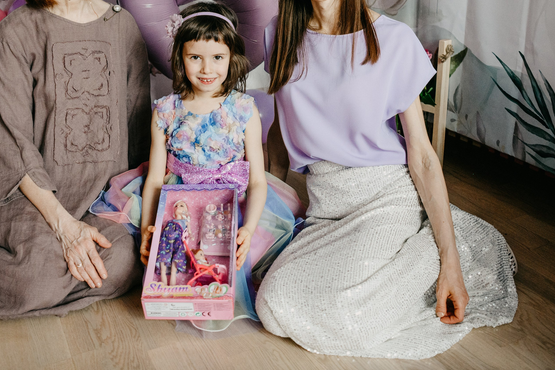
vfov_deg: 33.2
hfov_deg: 49.2
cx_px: 214
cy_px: 71
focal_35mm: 39
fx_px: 601
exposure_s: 1/320
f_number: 3.2
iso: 1250
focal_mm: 24
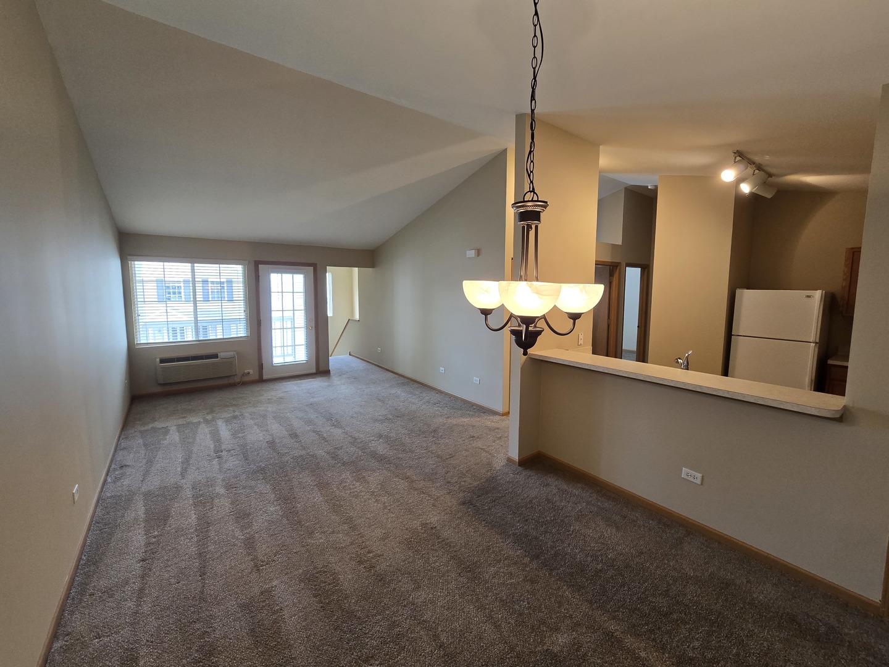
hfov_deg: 106.2
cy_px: 334
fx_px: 334
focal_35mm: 13
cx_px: 444
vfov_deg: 89.9
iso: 160
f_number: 2.2
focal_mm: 2.2
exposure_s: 1/60
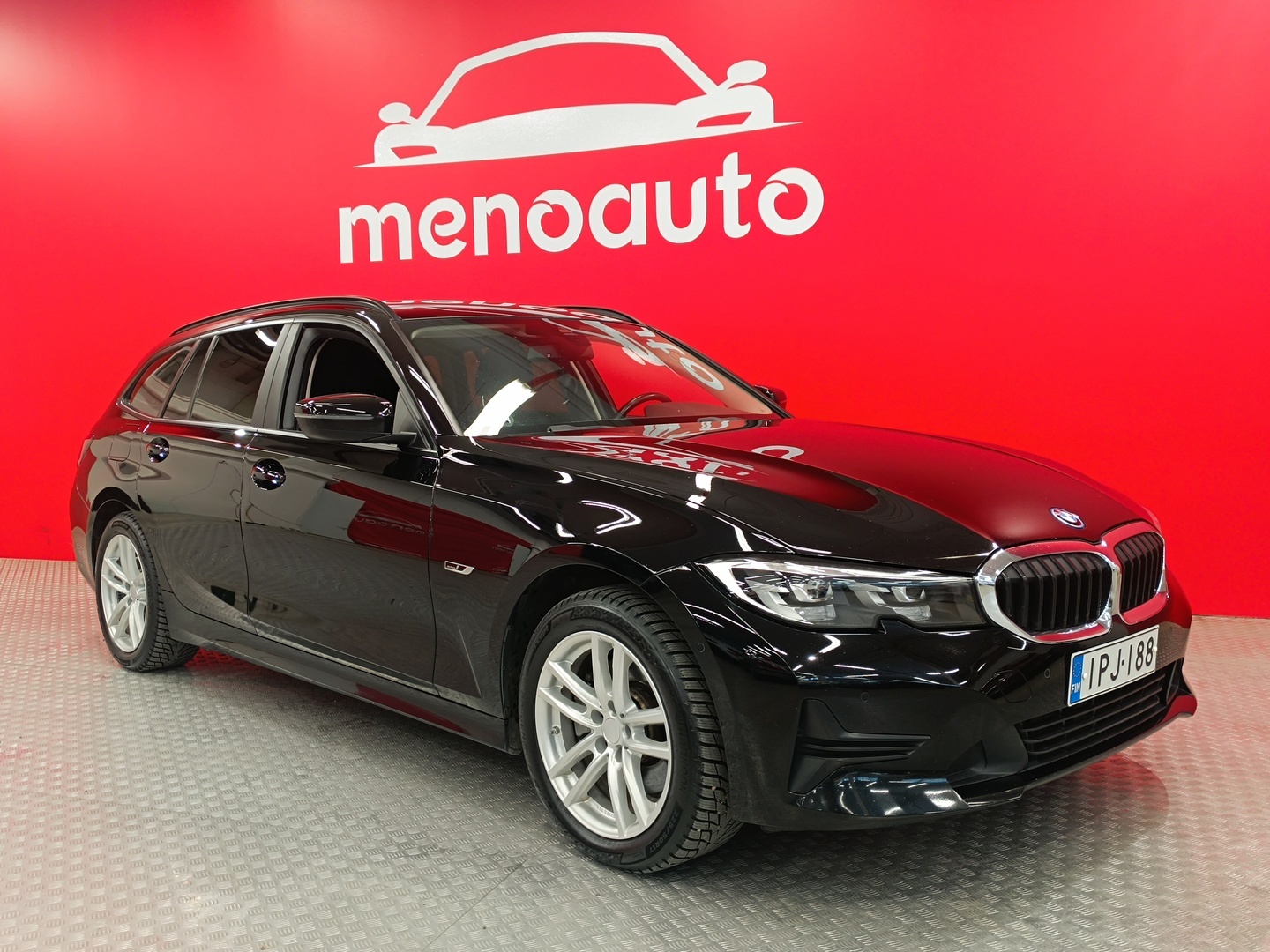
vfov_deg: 56.8
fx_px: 881
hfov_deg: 71.6
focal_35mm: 24
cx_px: 635
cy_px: 476
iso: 371
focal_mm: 5.59
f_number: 1.88
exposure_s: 1/101
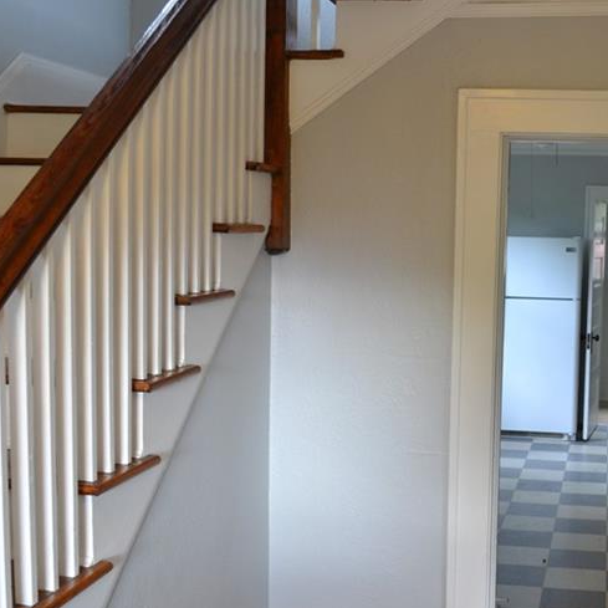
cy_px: 343
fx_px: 954
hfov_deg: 34.2
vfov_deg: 35.3
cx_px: 491
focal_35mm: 48
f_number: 3.5
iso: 400
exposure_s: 1/20
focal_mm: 18
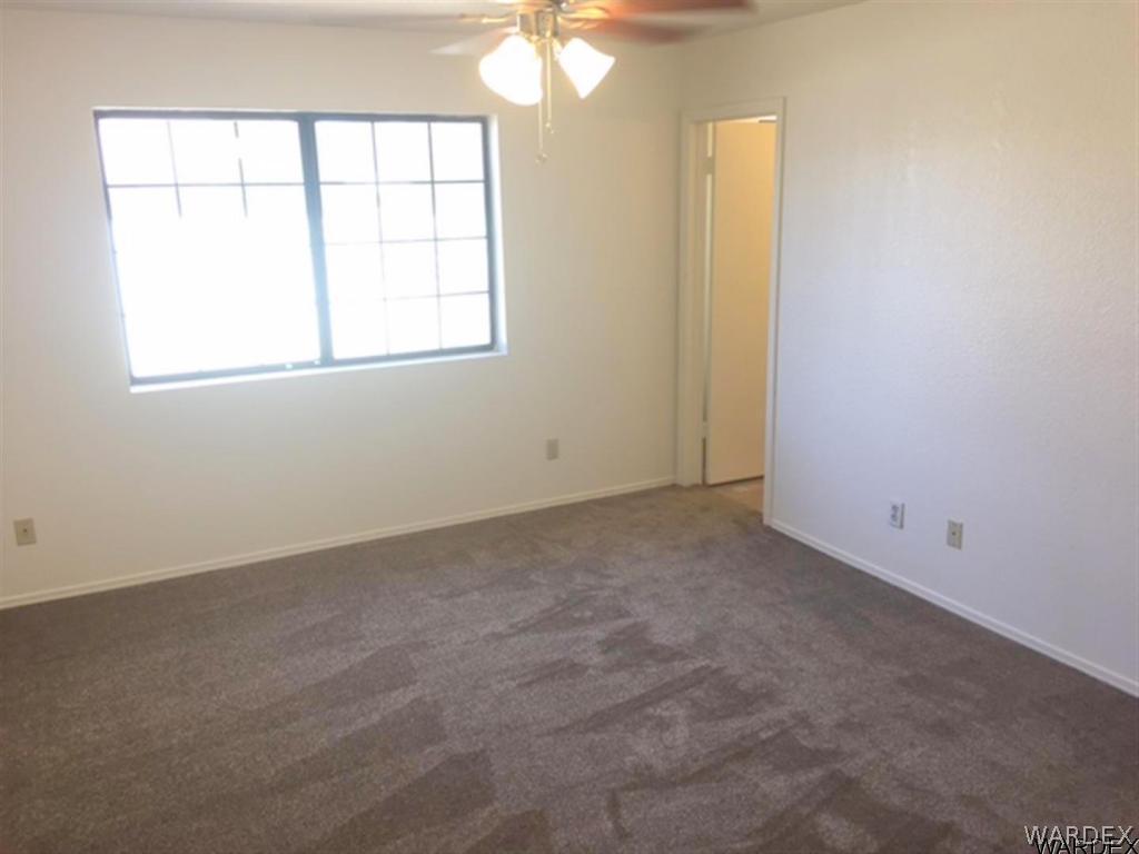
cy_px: 427
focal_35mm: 29
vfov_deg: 48.2
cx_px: 570
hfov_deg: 61.7
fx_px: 954
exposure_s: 1/30
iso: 25
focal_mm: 4.15
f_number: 2.2
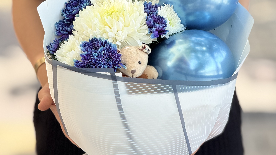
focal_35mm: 175
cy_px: 117
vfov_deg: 6.9
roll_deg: +2.2
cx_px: 138
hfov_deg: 12.3
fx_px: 1281
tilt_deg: -18.1
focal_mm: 15.66
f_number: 2.8
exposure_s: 1/363
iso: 50
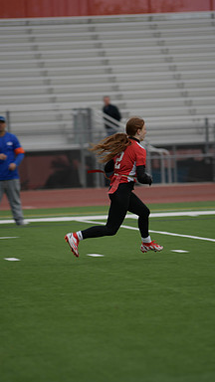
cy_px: 191
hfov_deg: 4.3
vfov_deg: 7.6
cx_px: 113
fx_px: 2888
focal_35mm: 285
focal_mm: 180
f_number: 2.8
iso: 80
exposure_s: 1/200
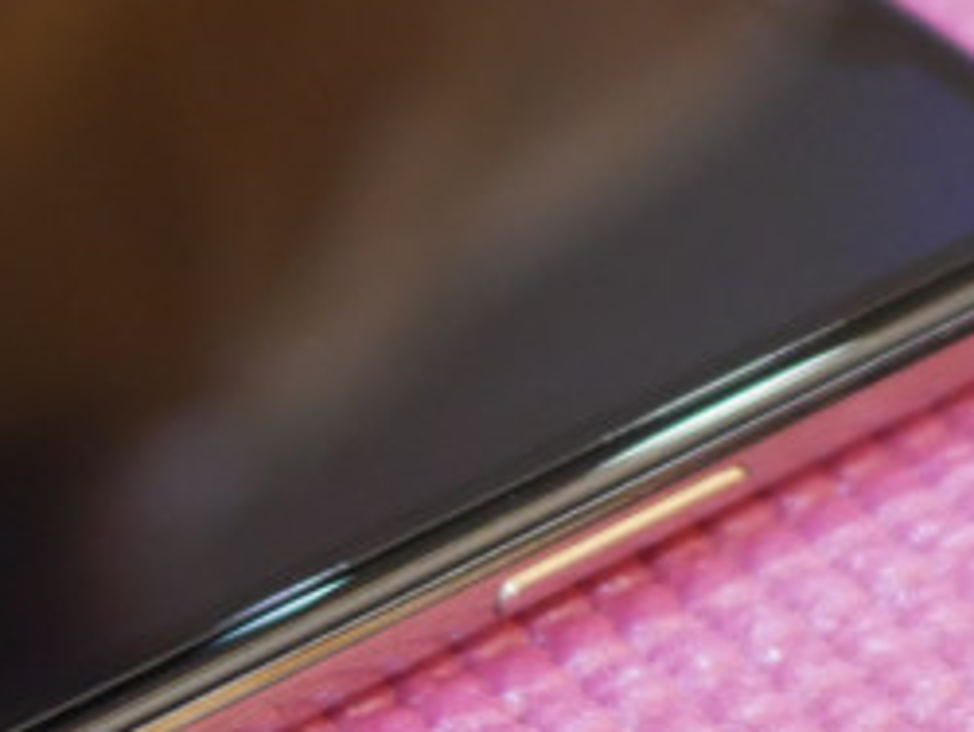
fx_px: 4056
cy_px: 267
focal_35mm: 144
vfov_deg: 10.3
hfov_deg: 12.9
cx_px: -514
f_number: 1.7
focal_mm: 15
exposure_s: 1/125
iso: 1250
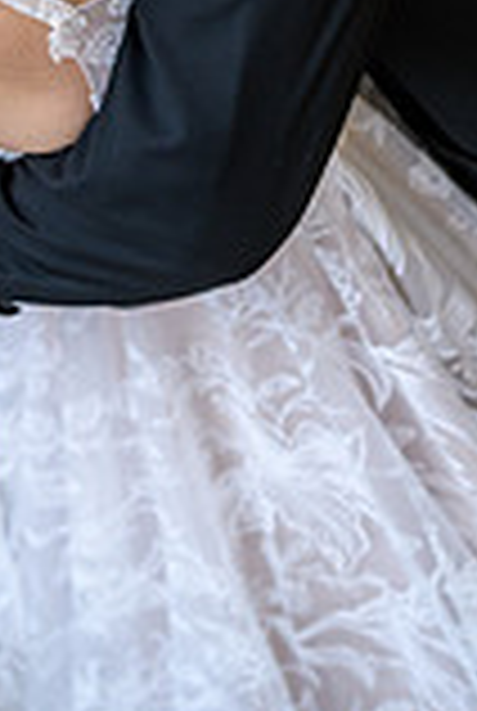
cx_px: 4
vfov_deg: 7.5
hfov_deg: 5.1
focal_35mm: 270
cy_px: -297
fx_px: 5342
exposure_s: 1/2000
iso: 400
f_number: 2.8
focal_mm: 95
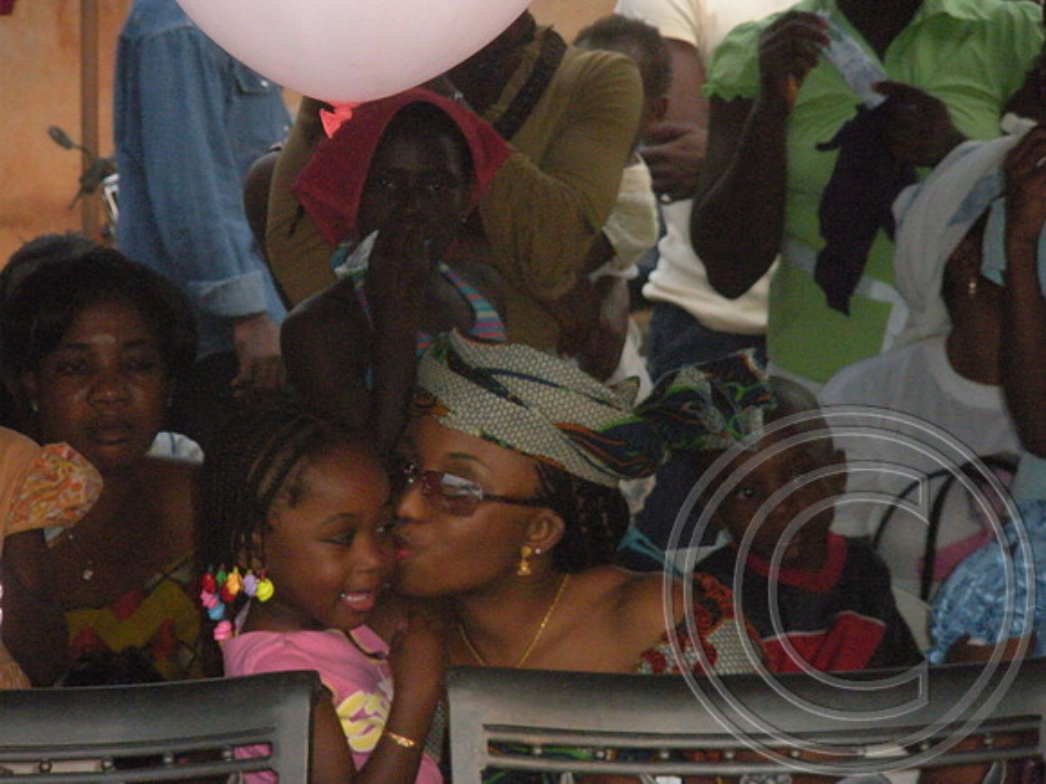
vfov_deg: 8.2
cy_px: 392
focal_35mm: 180
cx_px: 523
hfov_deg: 11.0
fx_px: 5439
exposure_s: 1/125
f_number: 5.6
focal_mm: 31.5
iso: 800
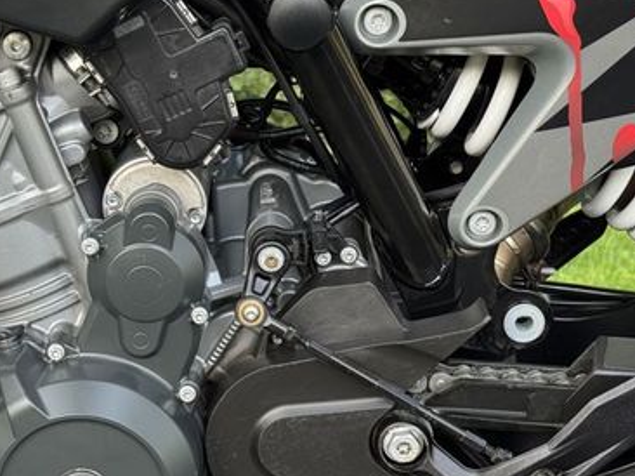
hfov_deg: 23.3
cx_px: 259
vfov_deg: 17.5
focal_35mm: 84
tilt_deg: -8.7
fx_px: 1540
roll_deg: -2.5
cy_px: 295
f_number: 1.78
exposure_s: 1/143
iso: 80
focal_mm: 6.76
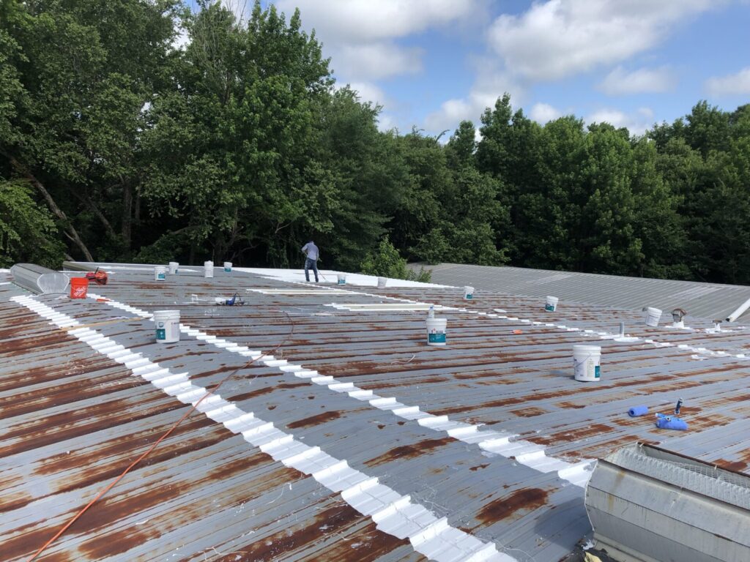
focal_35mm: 28
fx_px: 607
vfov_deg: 49.7
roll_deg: +0.8
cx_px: 375
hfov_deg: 63.4
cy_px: 281
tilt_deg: -5.8
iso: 20
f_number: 1.8
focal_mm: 4
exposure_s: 1/1779
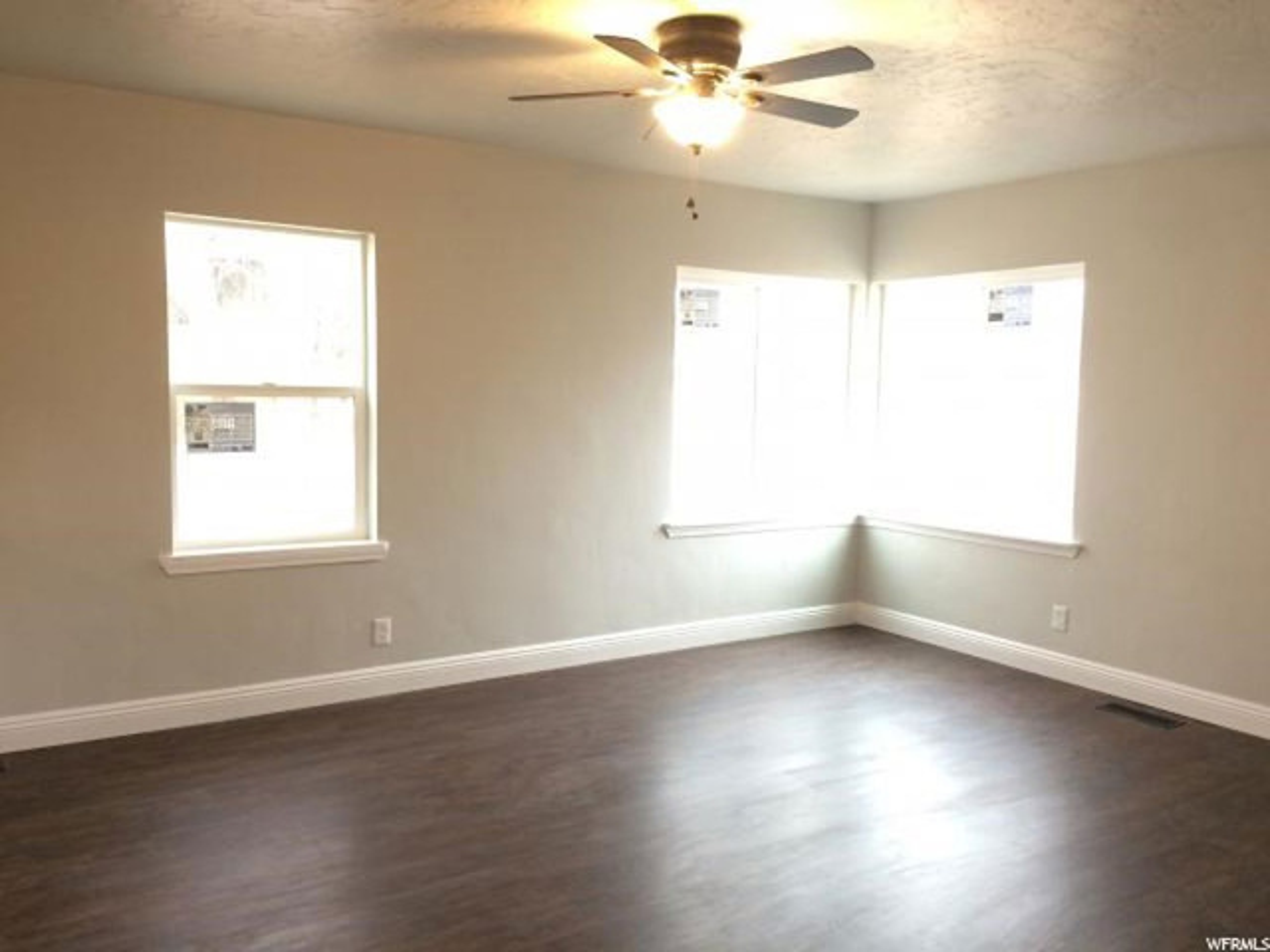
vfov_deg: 48.2
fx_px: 1064
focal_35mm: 29
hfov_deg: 61.7
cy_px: 476
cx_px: 635
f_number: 2.2
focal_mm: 4.15
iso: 200
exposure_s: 1/30
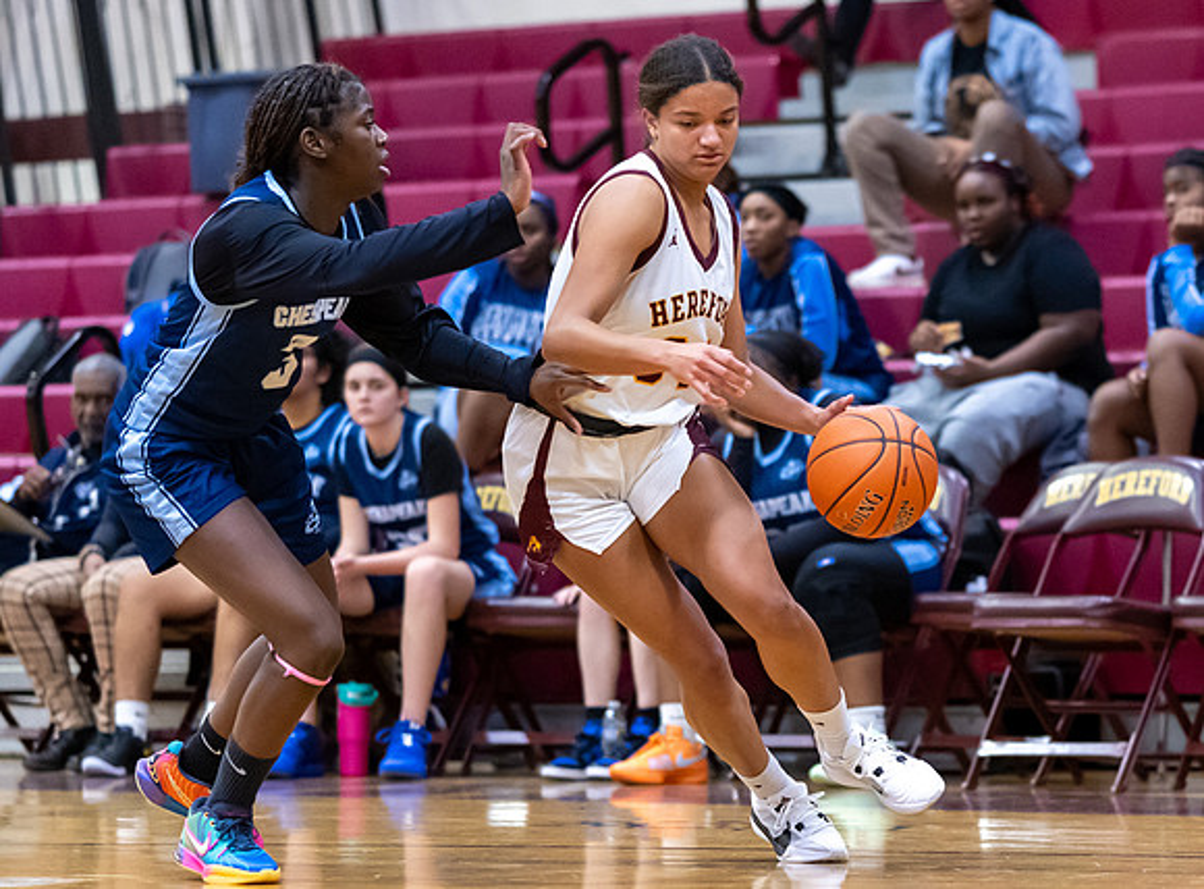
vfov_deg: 8.0
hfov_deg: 10.8
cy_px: 642
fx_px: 6360
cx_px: 932
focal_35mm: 184
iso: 4500
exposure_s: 1/1250
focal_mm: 85
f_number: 1.8
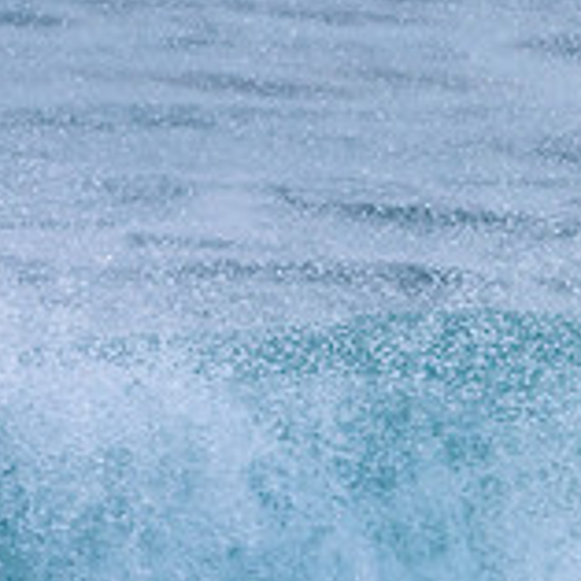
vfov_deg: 1.2
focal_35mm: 1482
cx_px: 1251
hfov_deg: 1.2
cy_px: 229
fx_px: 28142
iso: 400
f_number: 5.6
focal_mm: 260
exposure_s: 1/640
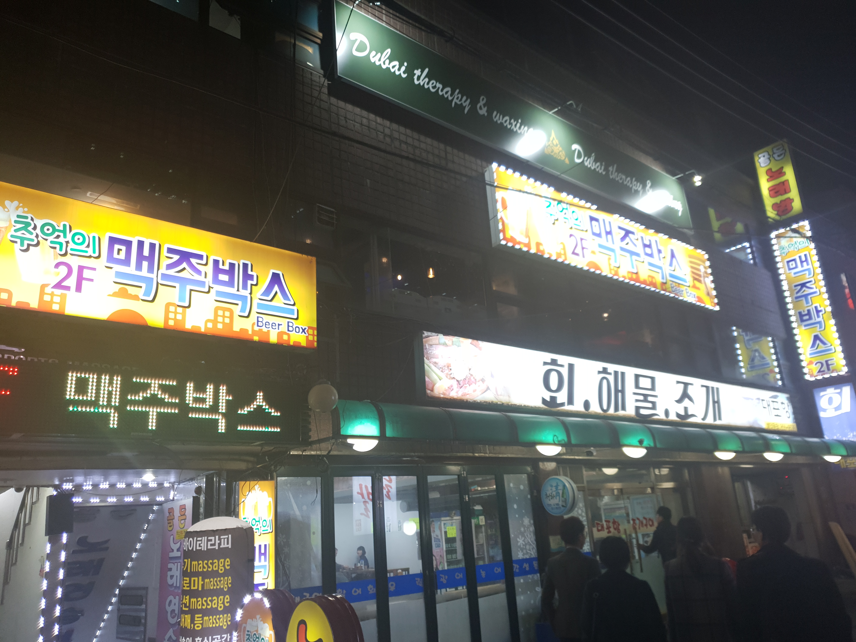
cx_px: 428
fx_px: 643
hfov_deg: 67.3
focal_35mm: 26
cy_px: 321
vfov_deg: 53.1
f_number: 1.5
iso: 80
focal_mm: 4.3
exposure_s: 1/60
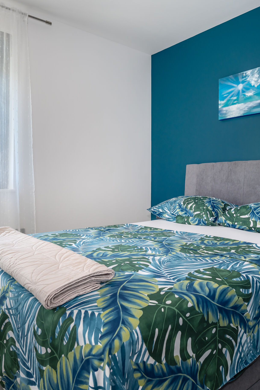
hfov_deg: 44.5
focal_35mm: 29
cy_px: 197
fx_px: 314
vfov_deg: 63.7
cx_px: 166
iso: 100
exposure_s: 1/30
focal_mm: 19
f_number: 7.1
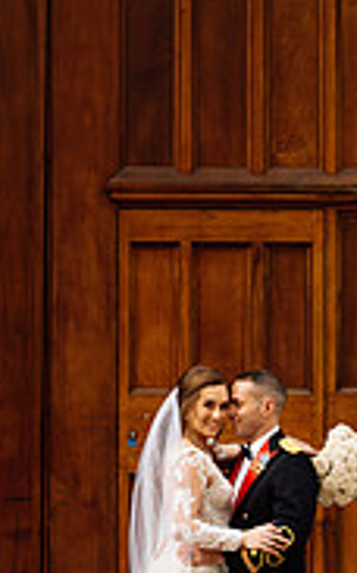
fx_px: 3324
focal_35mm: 213
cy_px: 238
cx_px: 100
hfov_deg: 6.1
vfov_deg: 9.9
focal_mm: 85
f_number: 4
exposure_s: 1/400
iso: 500
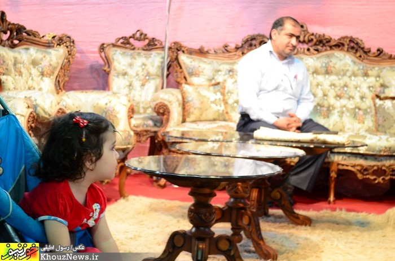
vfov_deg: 20.1
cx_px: 198
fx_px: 739
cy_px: 130
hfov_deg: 29.9
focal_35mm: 68
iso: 800
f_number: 5.3
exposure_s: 1/13
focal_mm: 45
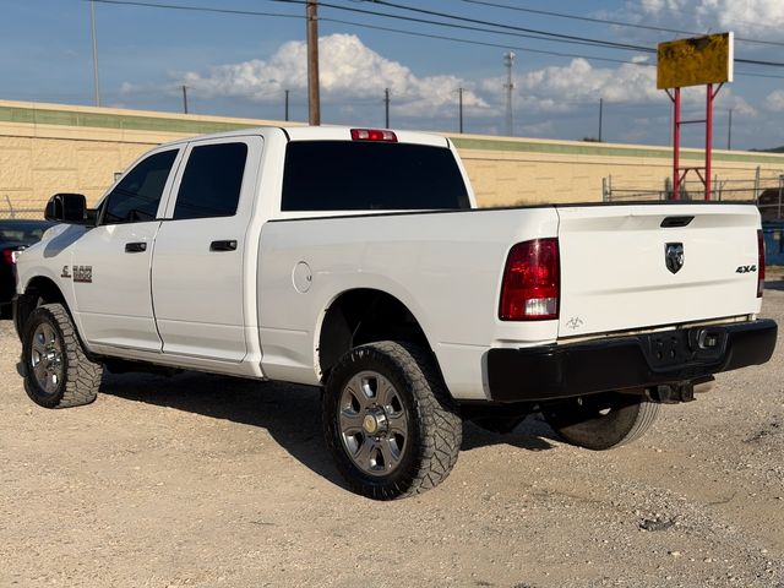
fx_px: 1087
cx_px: 392
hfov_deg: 39.7
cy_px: 294
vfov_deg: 30.3
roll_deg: +1.0
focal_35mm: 48
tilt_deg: -6.7
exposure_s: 1/9901
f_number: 1.78
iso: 64
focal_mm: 6.76
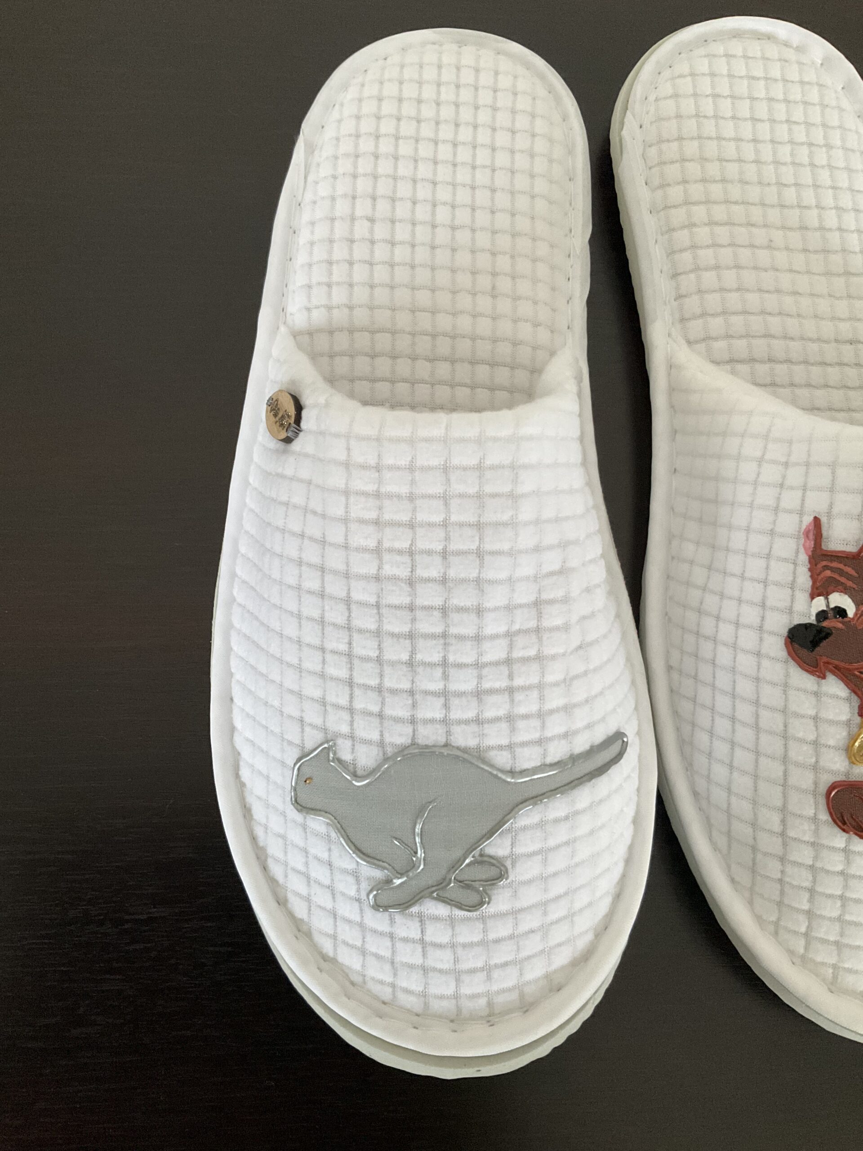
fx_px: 964
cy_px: 576
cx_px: 432
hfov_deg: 48.2
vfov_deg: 61.7
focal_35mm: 29
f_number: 1.8
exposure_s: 1/41
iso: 320
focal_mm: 3
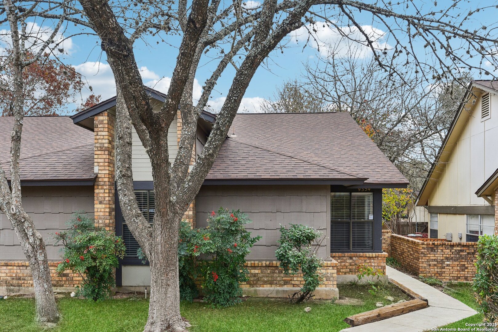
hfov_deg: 60.3
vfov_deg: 42.4
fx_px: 429
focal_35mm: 31
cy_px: 166
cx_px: 249
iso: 400
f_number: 8
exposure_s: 1/160
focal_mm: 31
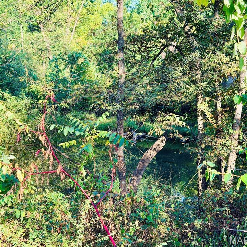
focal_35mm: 57
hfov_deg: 30.0
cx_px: 96
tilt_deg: -6.6
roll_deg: -1.1
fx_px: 460
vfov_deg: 30.0
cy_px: 123
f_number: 1.78
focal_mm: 6.76
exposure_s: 1/481
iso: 80
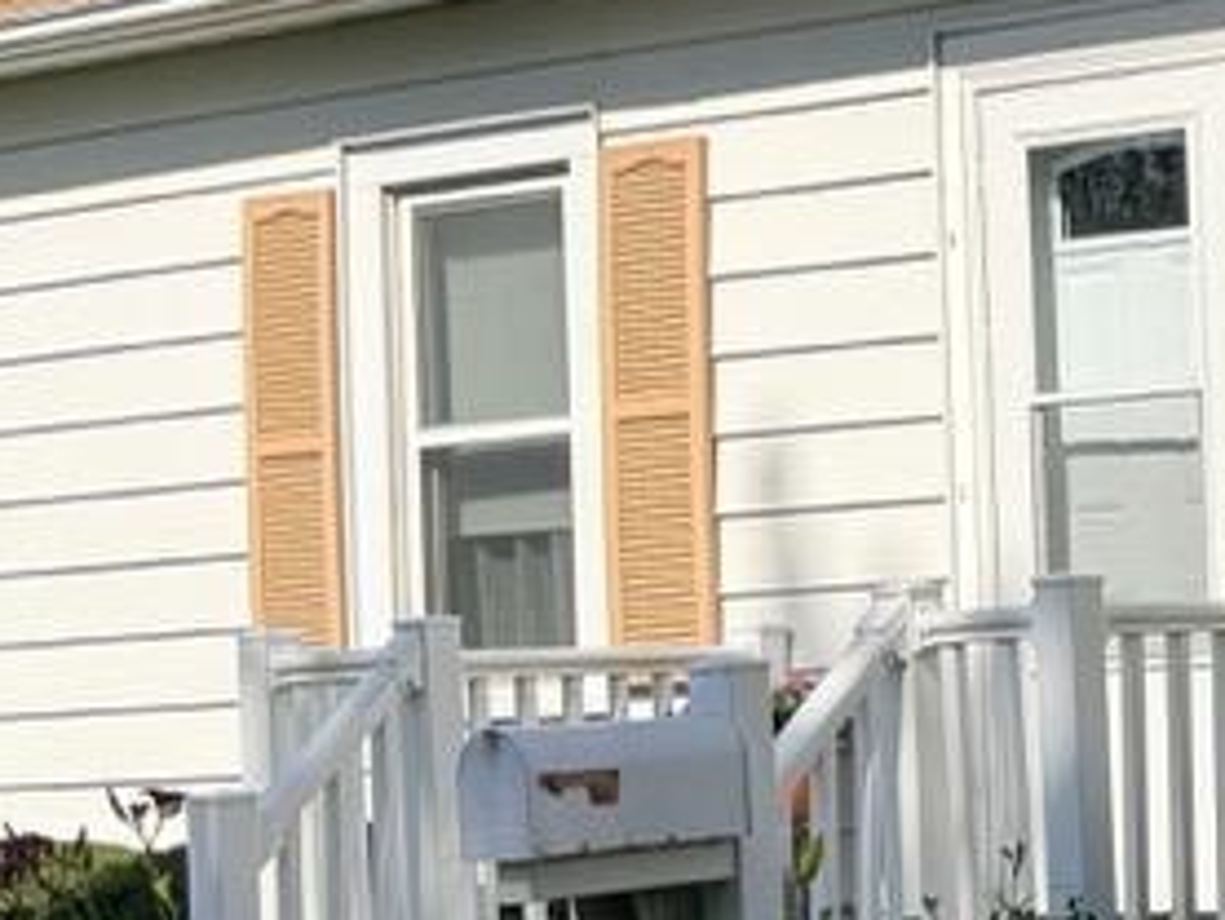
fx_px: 3930
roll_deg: +3.4
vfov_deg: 13.3
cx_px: 2176
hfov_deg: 15.4
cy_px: 575
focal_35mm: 111
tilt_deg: +0.4
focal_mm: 6.76
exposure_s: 1/5714
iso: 80
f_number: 1.78
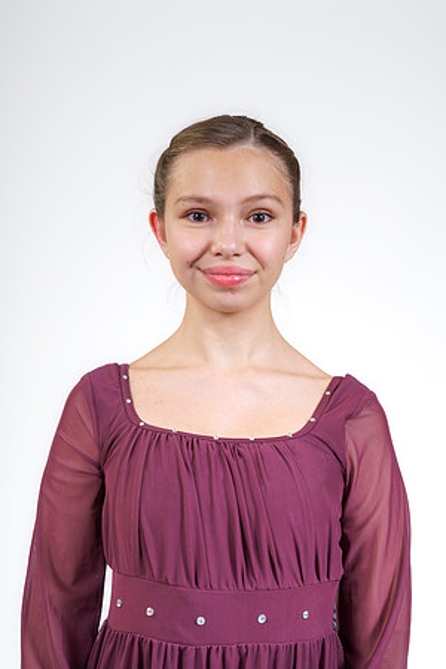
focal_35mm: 64
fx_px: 1199
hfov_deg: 21.1
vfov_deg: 31.2
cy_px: 334
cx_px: 223
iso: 400
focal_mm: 64.5
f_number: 8
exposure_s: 1/125
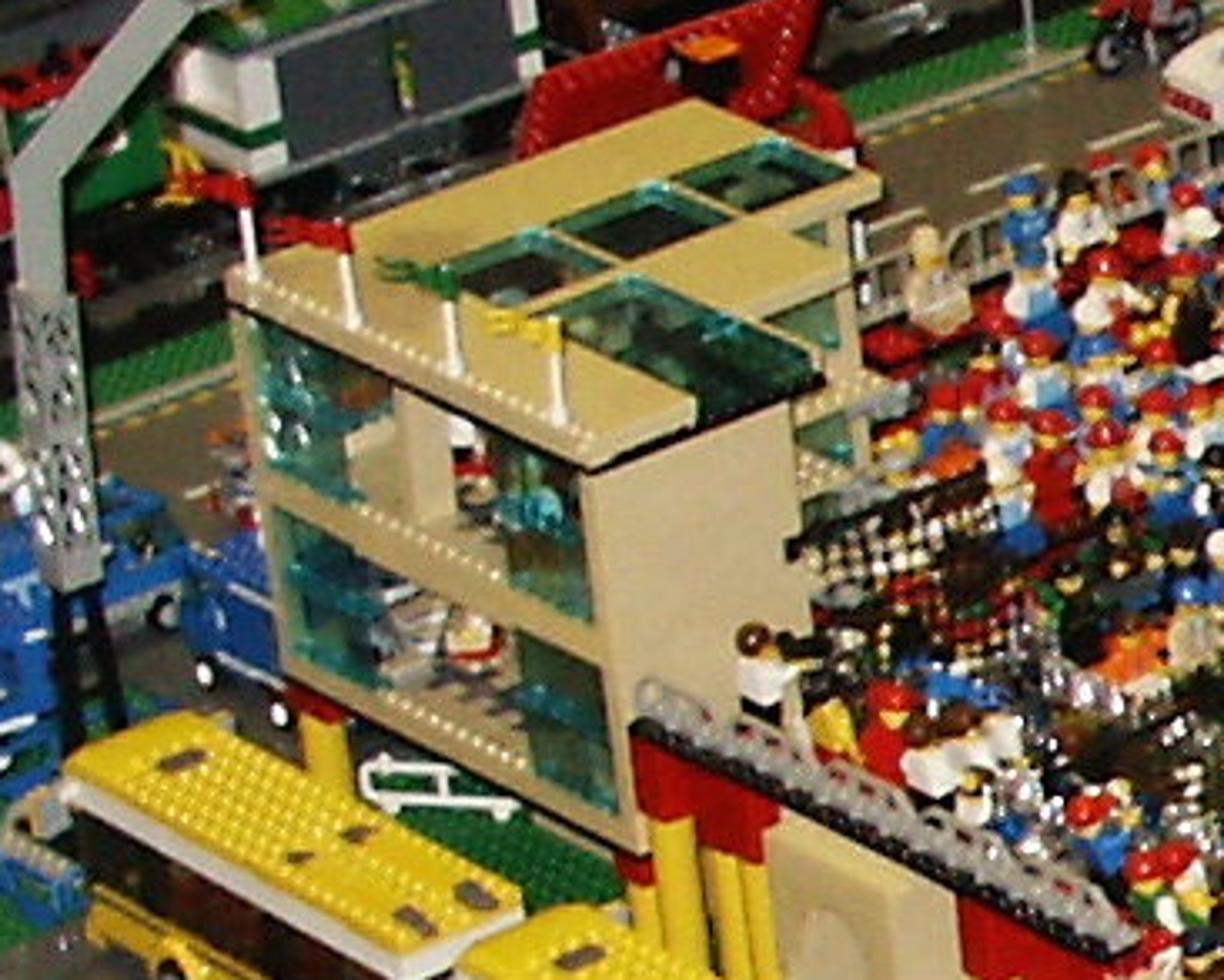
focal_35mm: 212
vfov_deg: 7.2
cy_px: 1141
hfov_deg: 8.4
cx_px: 2802
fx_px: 7682
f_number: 3
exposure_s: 1/45
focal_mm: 7.2
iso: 200
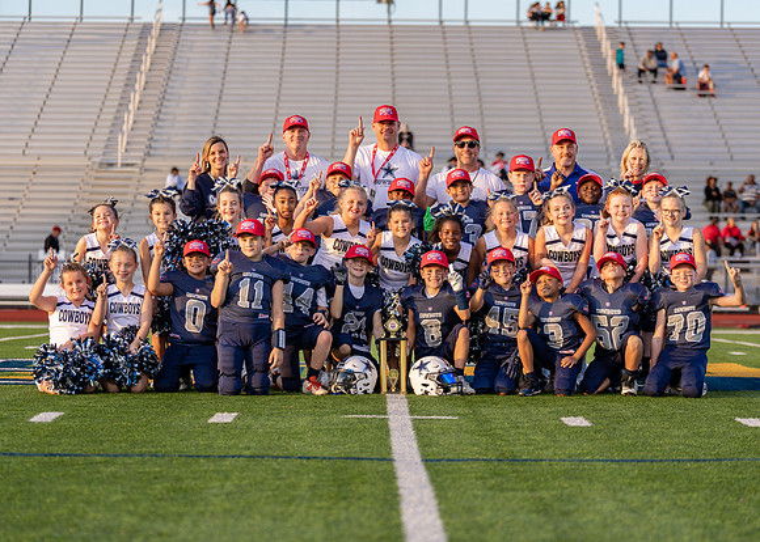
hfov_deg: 18.0
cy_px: 286
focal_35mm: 111
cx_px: 392
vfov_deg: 12.9
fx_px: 2402
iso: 100
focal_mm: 98
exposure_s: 1/400
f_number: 2.8
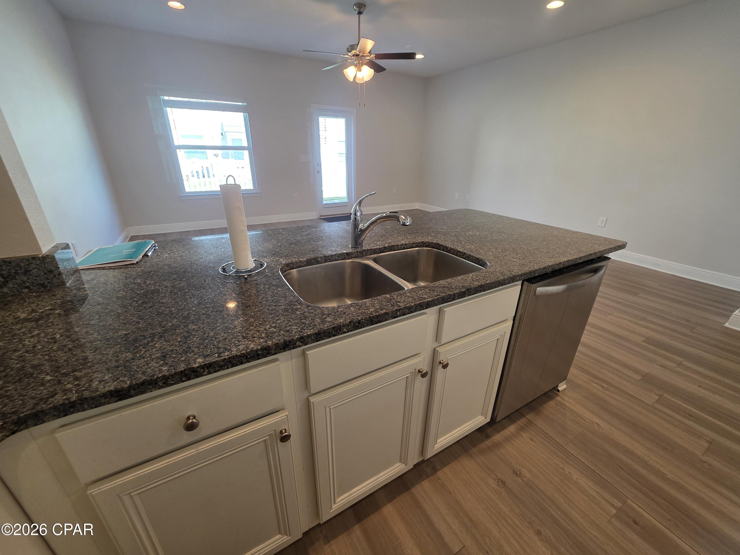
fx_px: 278
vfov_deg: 89.9
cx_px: 370
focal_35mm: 13
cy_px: 278
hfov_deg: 106.2
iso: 160
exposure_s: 1/120
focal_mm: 2.2
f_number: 1.9
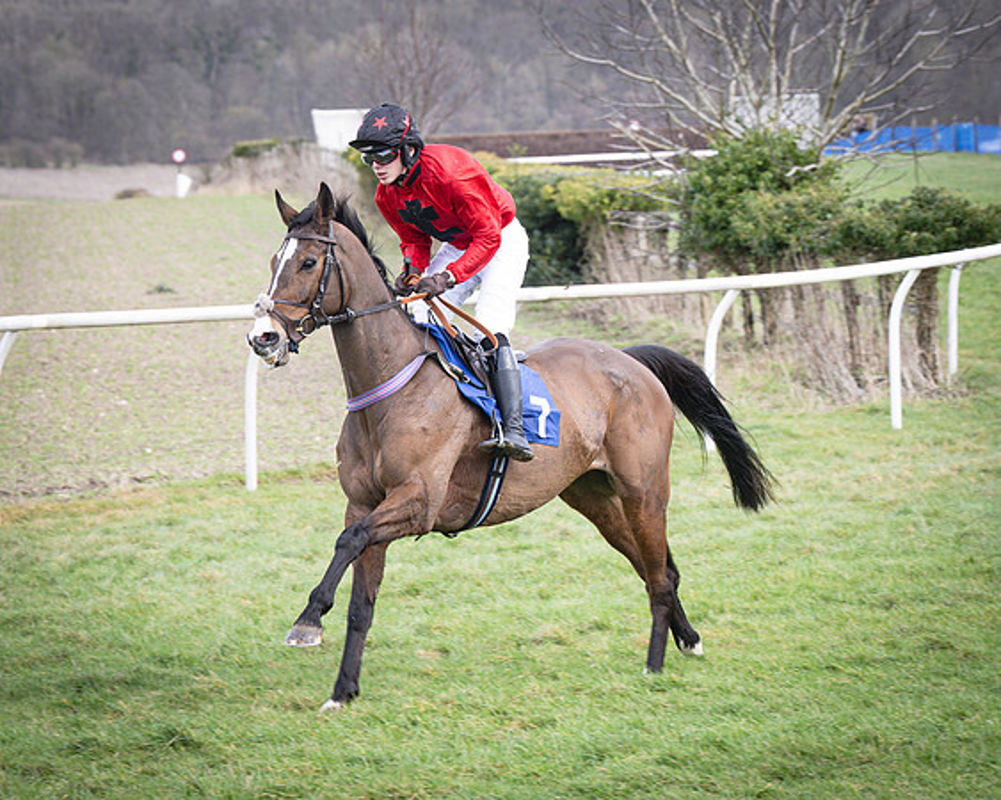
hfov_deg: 10.3
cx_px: 424
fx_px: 5546
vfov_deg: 8.3
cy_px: 374
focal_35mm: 187
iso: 200
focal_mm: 86
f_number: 4
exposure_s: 1/400
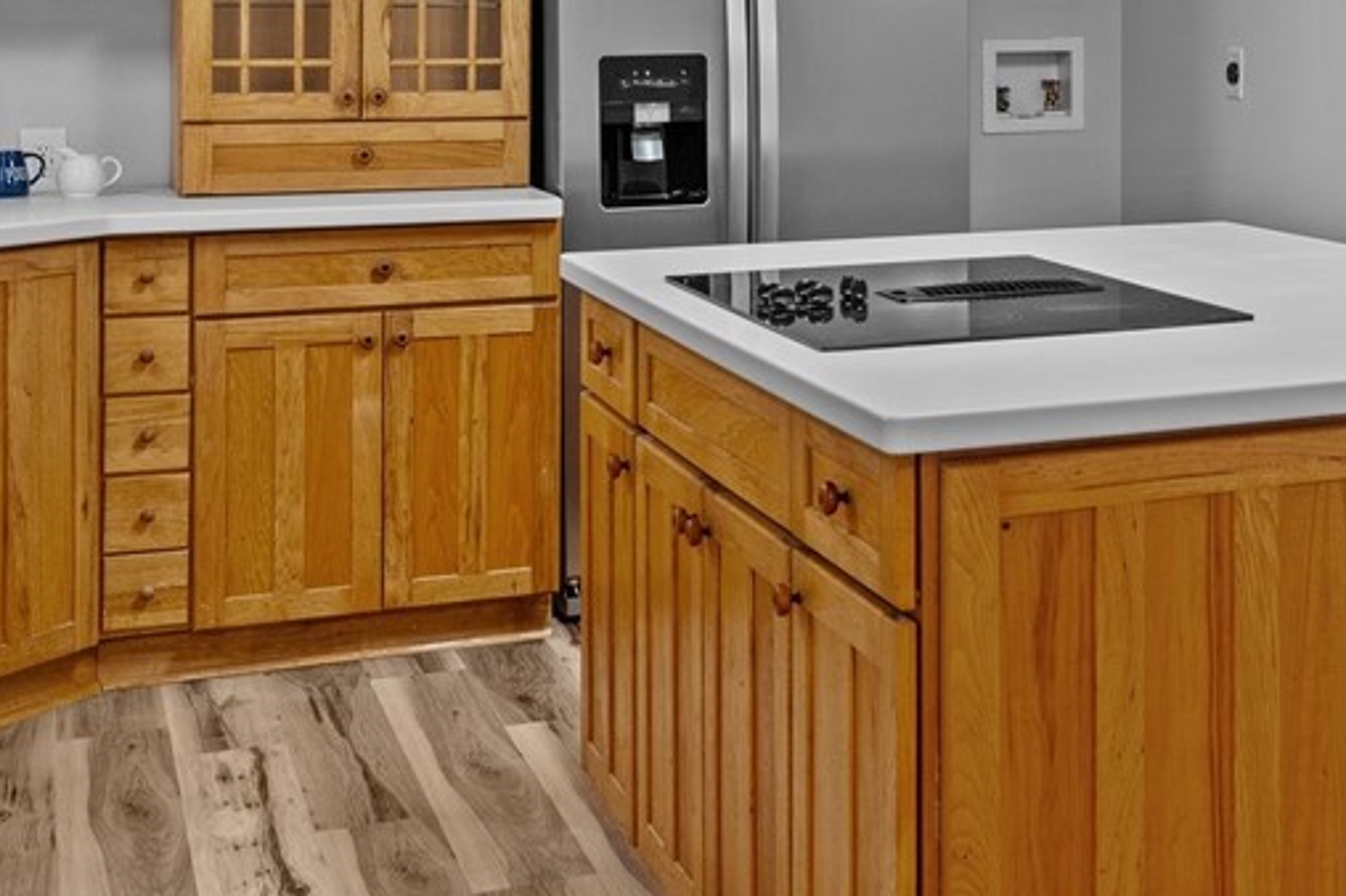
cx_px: 1252
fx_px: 2317
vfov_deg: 21.3
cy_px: 57
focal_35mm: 62
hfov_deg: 30.7
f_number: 8
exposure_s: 1/2.5
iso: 400
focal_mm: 29
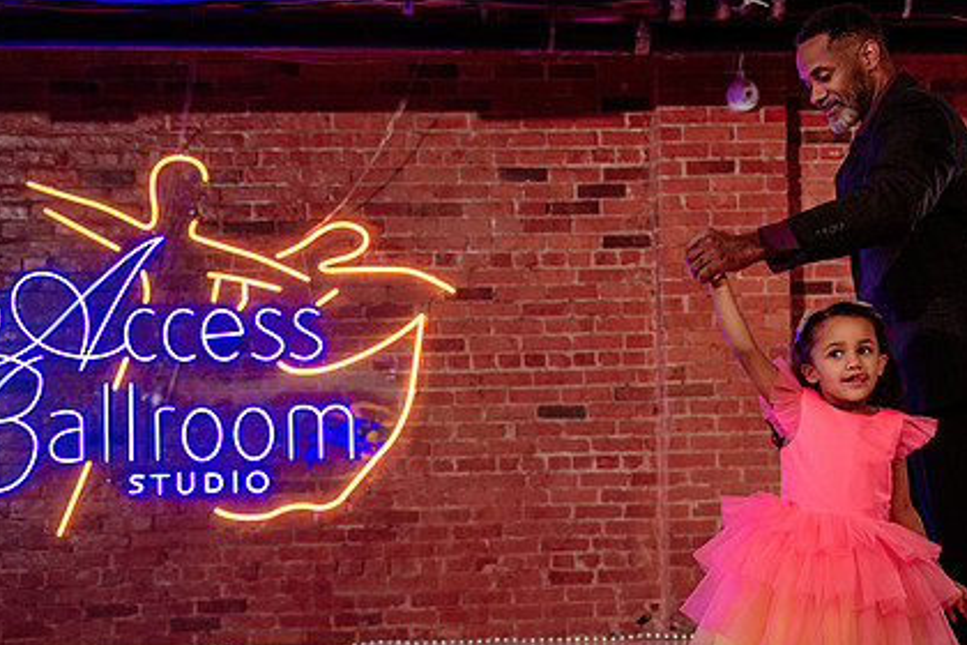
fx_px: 1477
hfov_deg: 36.2
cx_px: 516
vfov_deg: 24.4
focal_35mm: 55
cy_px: 452
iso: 500
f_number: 2
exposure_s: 1/250
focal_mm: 33
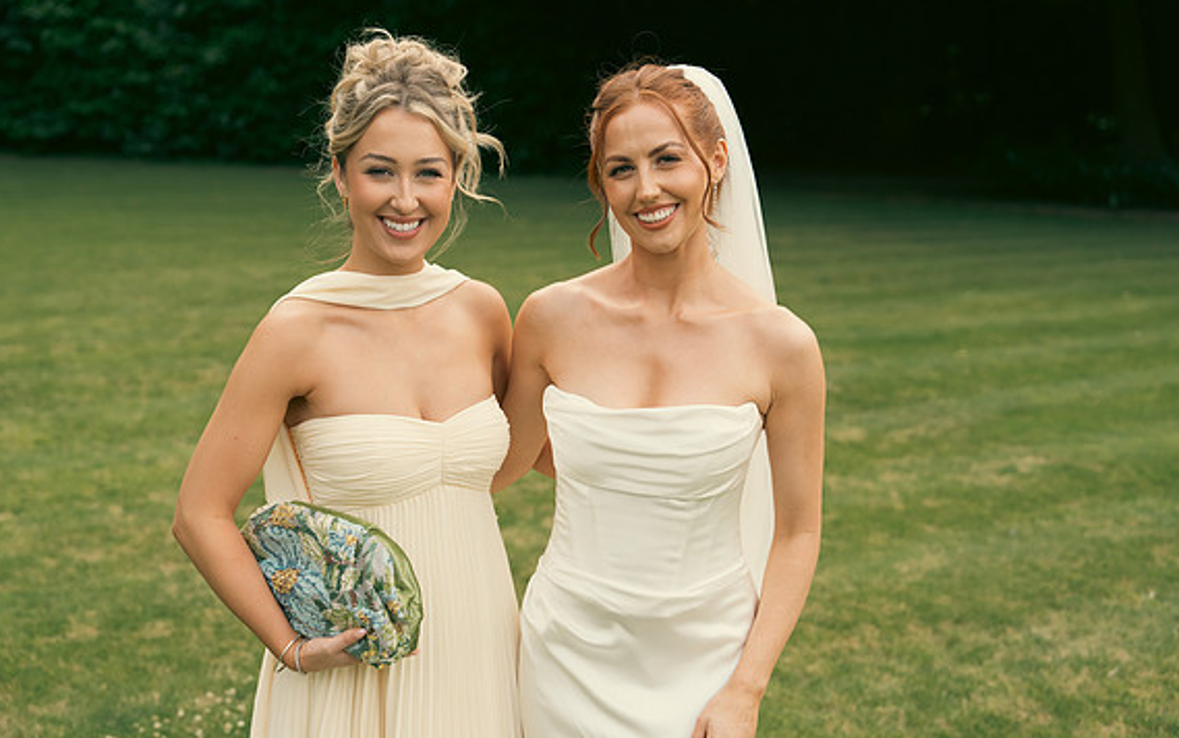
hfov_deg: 37.5
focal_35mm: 54
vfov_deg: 24.0
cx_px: 591
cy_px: 360
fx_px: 1736
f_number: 3.5
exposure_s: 1/320
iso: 125
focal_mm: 52
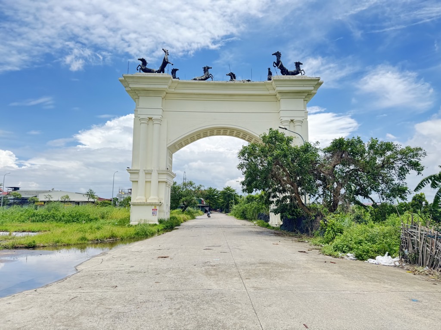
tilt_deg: +6.8
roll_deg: +0.6
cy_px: 165
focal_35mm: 24
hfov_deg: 71.6
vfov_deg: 56.8
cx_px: 220
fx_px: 306
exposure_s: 1/876
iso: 80
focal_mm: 6.76
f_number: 1.78
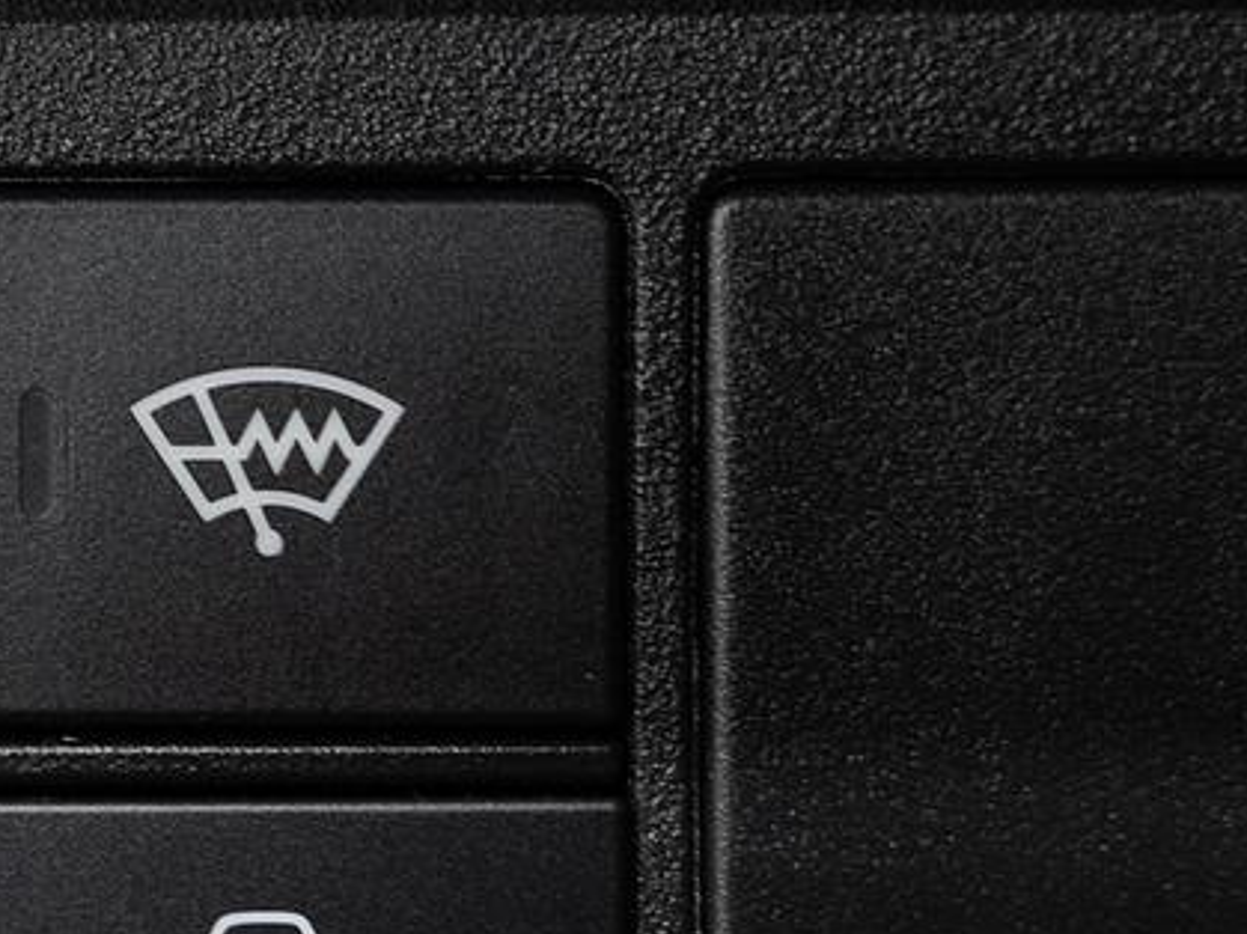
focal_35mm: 157
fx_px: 5654
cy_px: 448
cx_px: 152
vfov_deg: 9.4
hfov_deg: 12.5
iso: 1250
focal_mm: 36.4
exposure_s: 1/40
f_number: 3.2
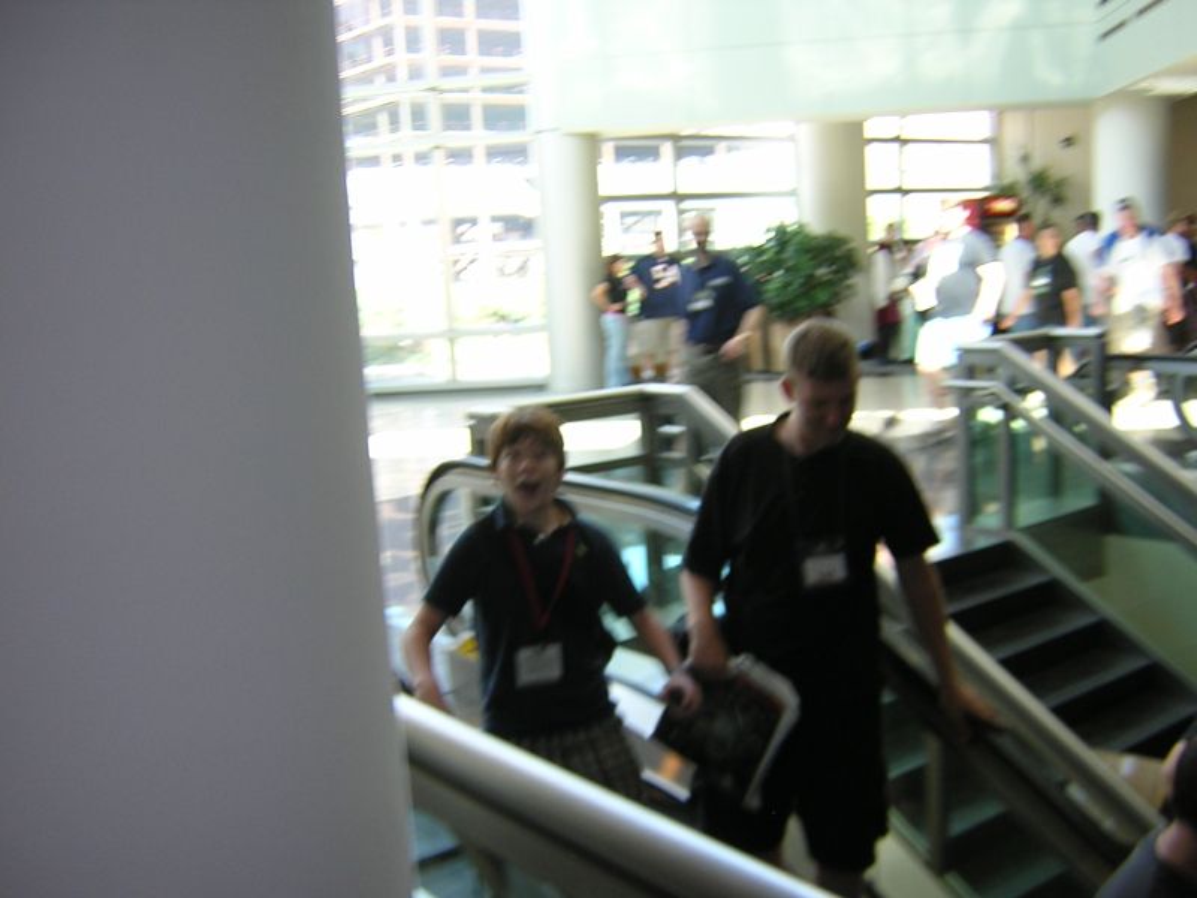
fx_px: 1245
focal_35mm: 36
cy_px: 449
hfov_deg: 51.4
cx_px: 598
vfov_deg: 39.7
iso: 100
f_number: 2.6
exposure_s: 1/30
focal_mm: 4.7
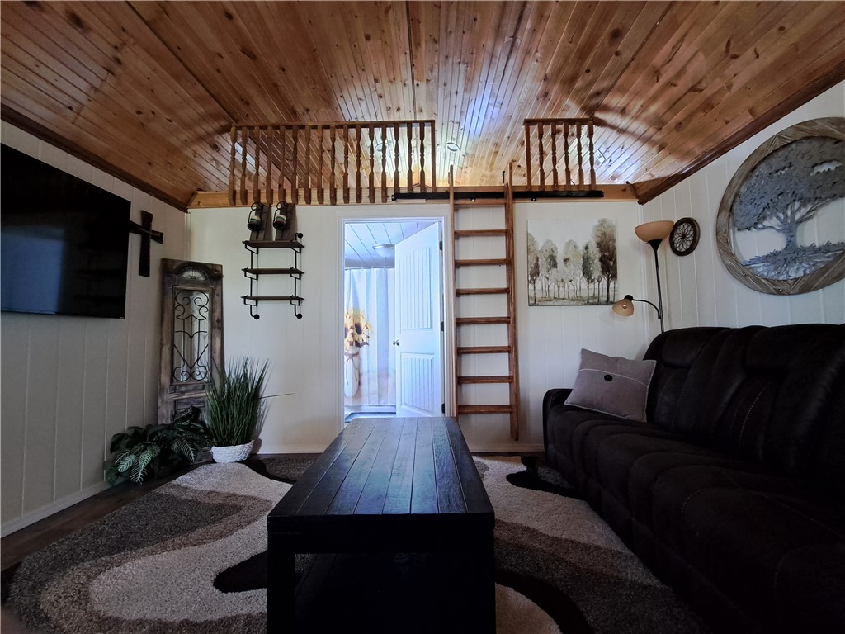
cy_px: 317
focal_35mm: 13
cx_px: 422
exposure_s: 1/24
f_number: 2.2
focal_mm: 1.74
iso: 250
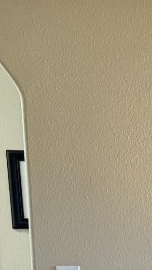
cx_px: 715
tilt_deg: -8.9
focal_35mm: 140
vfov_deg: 14.8
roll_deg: -1.2
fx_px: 1003
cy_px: 338
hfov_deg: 6.2
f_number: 1.78
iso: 320
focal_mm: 6.76
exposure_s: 1/60
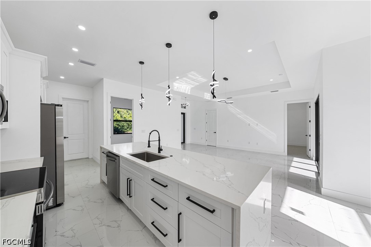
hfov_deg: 112.6
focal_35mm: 12
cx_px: 186
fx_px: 124
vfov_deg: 90.0
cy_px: 124
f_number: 9
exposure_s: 1/13
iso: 200
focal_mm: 12
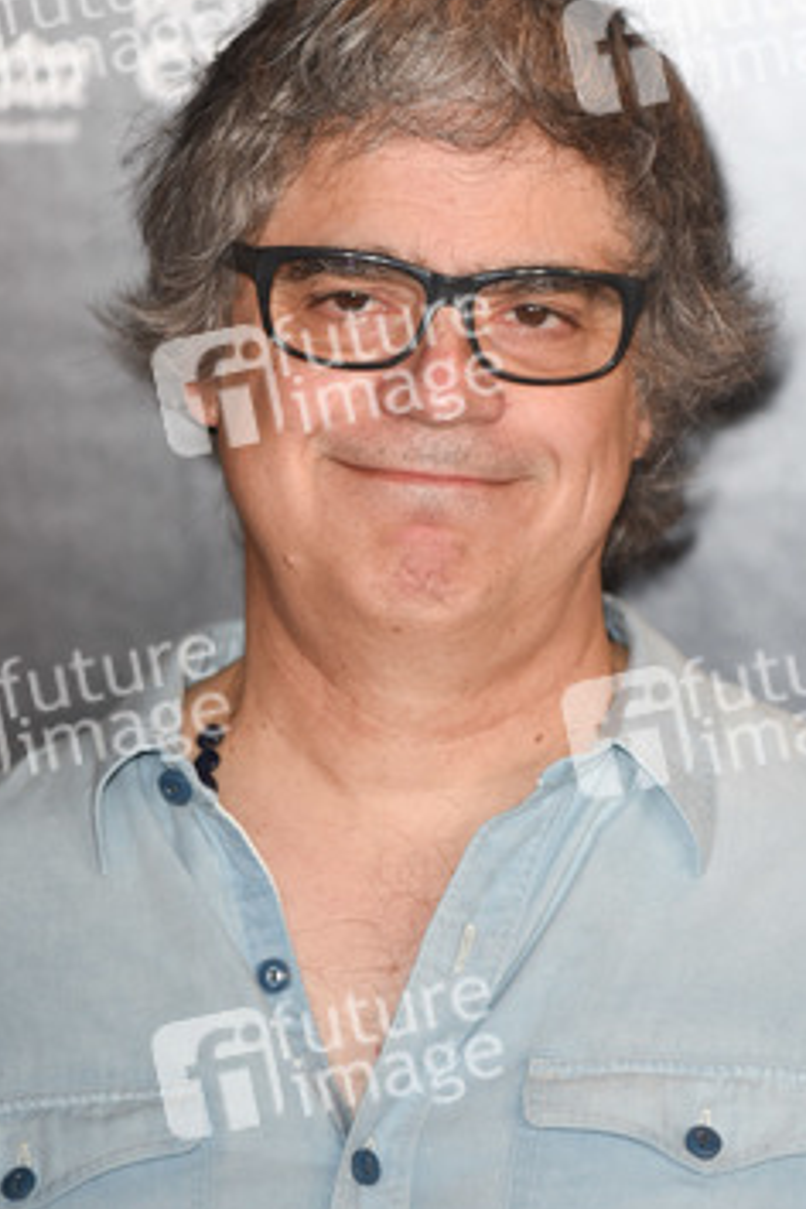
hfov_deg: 6.1
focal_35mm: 226
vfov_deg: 9.1
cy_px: 546
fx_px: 7589
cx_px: 429
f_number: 4
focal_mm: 200
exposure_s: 1/250
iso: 1600
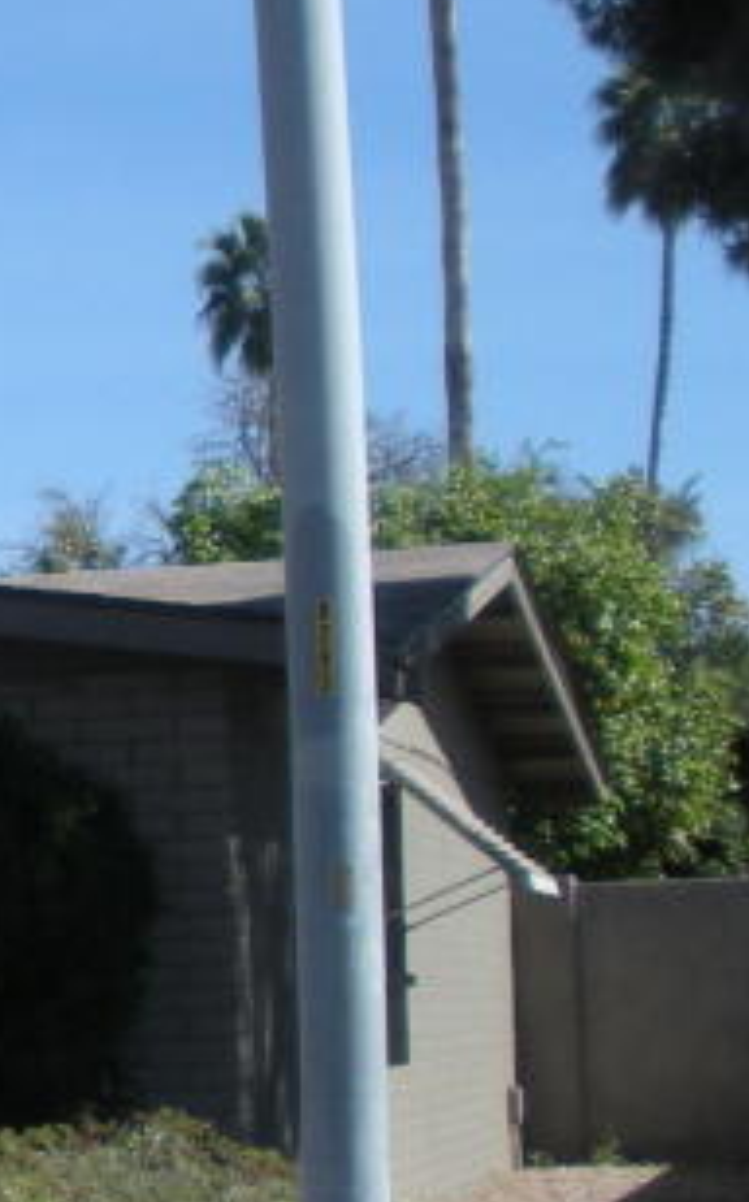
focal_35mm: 127
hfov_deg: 9.2
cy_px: 593
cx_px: -1088
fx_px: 4156
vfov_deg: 16.5
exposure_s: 1/620
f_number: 3.5
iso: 64
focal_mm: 6.3
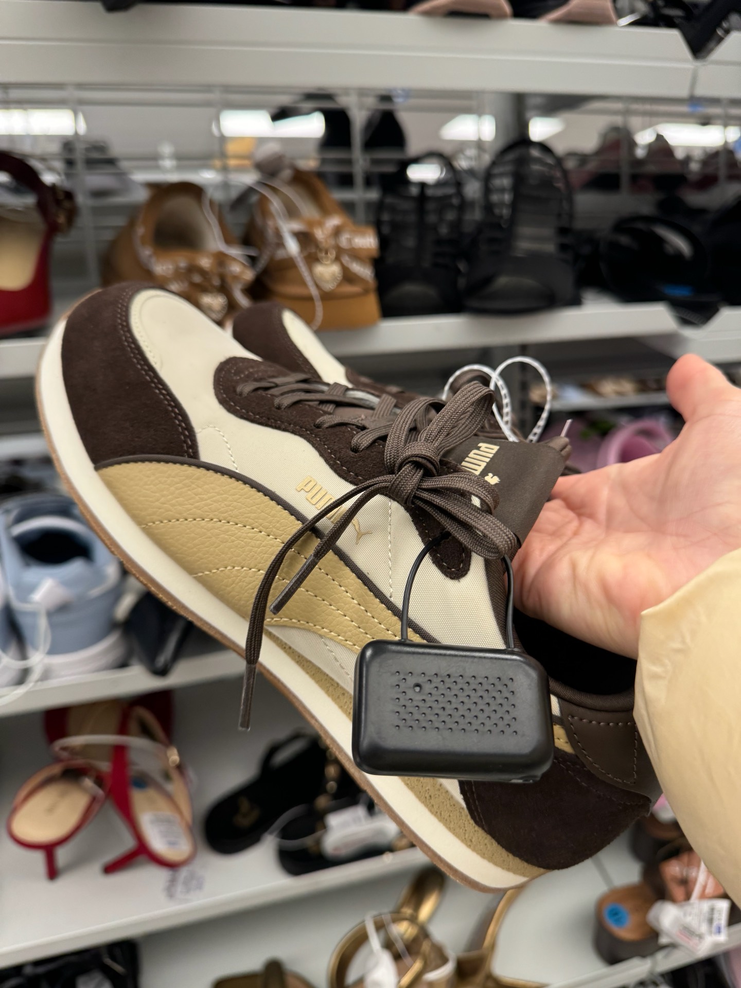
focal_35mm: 24
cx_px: 370
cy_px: 494
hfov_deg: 56.8
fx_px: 685
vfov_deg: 71.6
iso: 200
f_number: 1.78
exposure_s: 1/120
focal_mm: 6.76
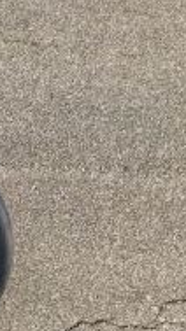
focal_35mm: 97
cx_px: -167
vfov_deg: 19.8
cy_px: 461
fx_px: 852
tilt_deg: -66.3
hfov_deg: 11.4
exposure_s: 1/1372
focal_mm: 3.99
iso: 20
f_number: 1.8
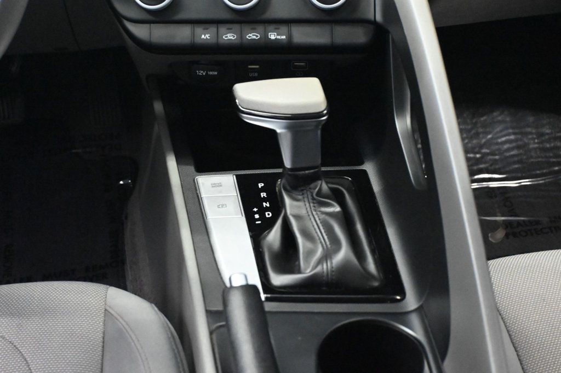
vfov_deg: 23.2
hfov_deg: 34.2
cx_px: 280
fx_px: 911
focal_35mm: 58
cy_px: 186
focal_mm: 39
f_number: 5.6
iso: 12800
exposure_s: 1/30
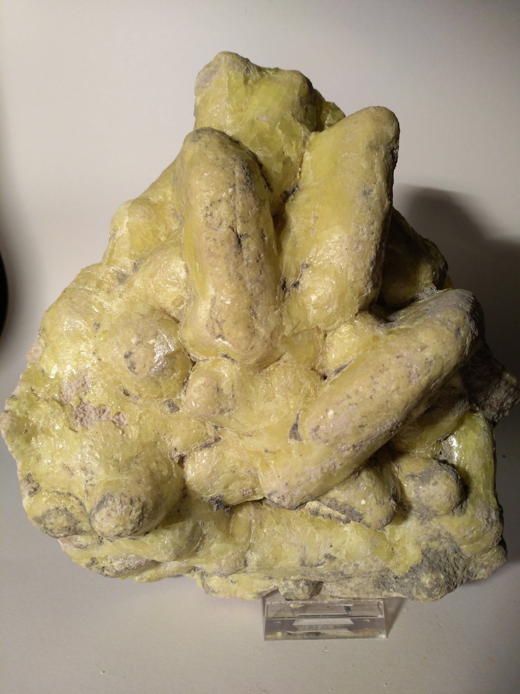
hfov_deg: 53.1
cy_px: 347
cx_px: 260
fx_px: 521
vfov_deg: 67.3
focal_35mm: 26
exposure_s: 1/100
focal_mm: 3.54
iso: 147
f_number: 2
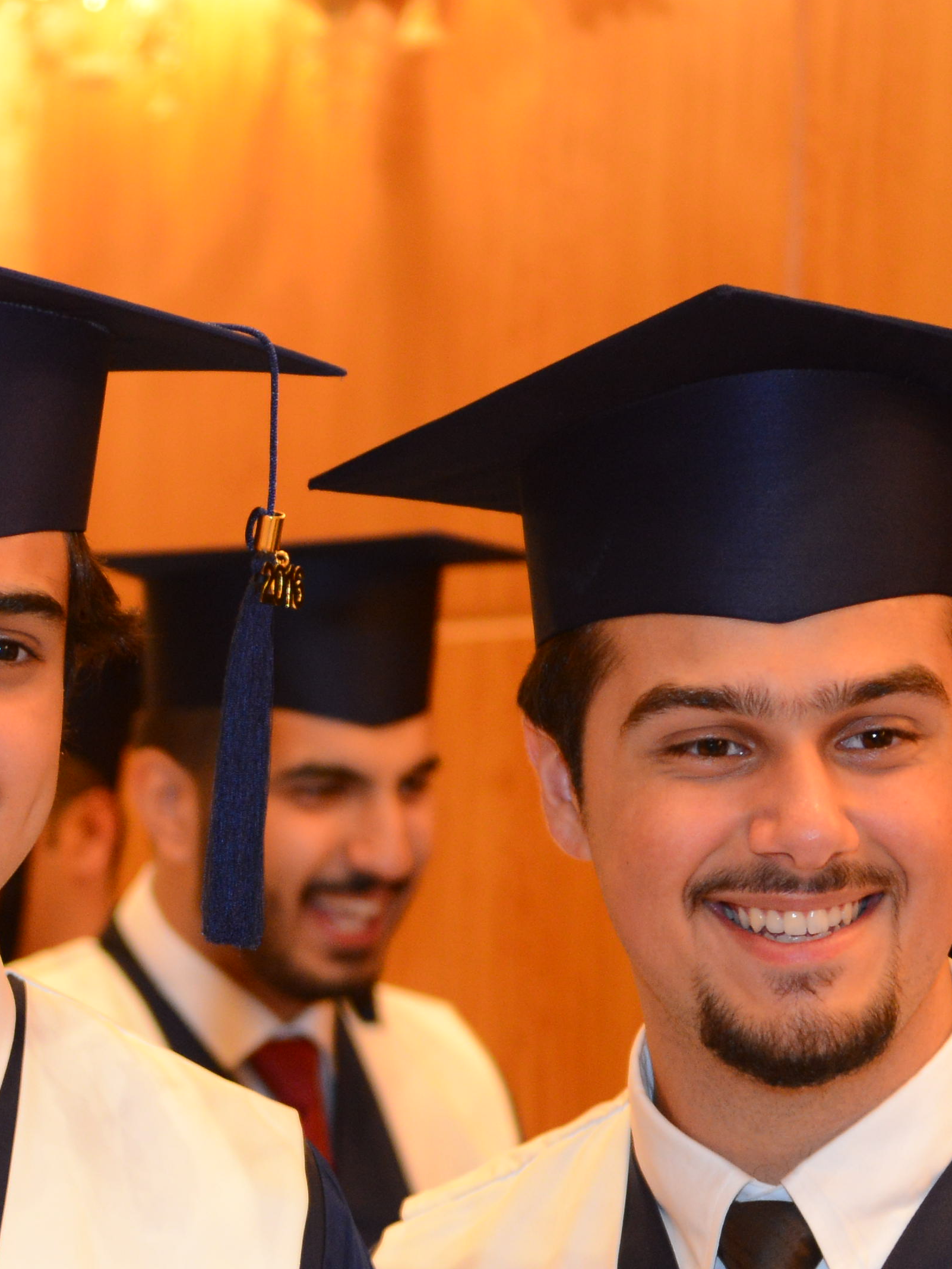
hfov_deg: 9.2
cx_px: -326
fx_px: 5830
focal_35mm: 159
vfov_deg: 12.4
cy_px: 1088
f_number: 2.8
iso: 1000
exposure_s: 1/100
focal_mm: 48
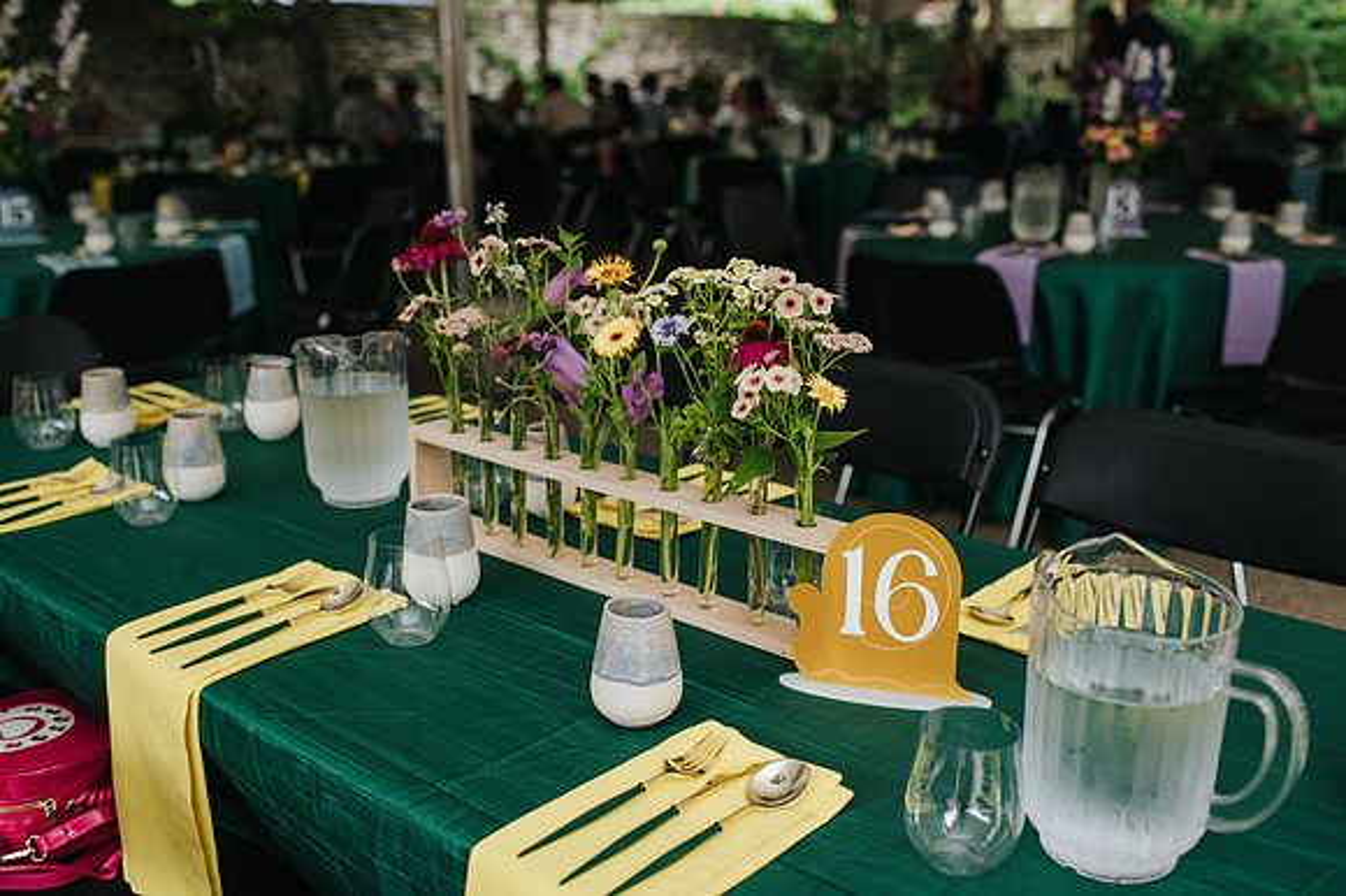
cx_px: 673
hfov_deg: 53.7
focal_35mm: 36
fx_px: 1329
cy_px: 448
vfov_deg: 37.2
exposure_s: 1/200
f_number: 3.2
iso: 800
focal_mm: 35
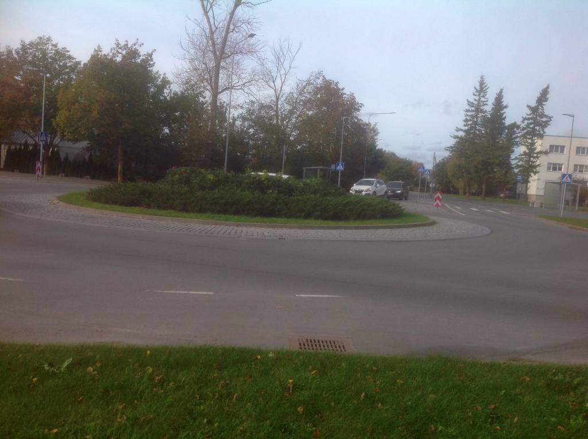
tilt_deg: -3.0
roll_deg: -3.6
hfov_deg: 52.7
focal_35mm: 35
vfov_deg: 40.6
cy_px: 220
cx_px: 294
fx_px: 594
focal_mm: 4.28
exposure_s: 1/1259
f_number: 2.4
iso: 50
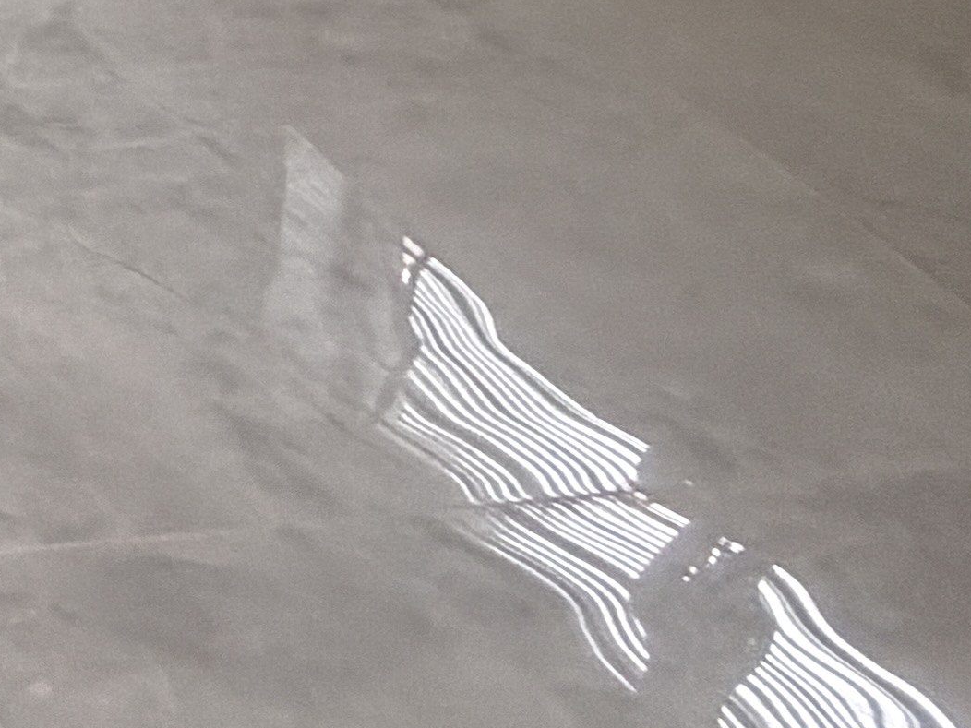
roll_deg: +5.6
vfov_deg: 14.4
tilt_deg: -11.7
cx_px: -1195
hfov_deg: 16.2
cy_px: -906
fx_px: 2132
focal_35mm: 76
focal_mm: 2.22
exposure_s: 1/99
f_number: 2.2
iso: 320
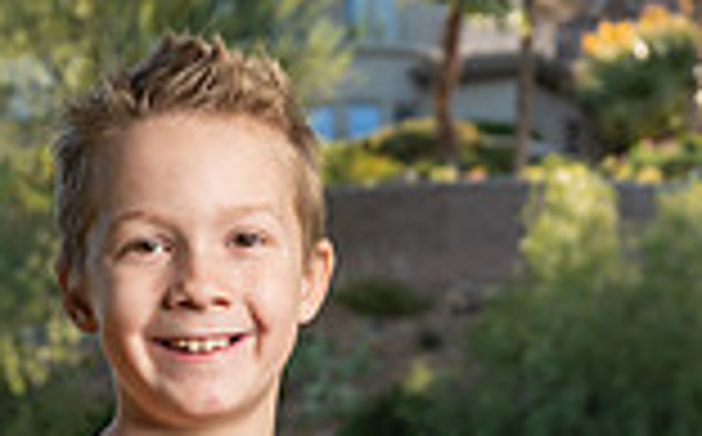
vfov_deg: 8.3
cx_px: 144
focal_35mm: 150
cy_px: 818
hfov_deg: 13.9
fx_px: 2866
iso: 100
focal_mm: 51
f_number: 5.6
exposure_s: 1/160
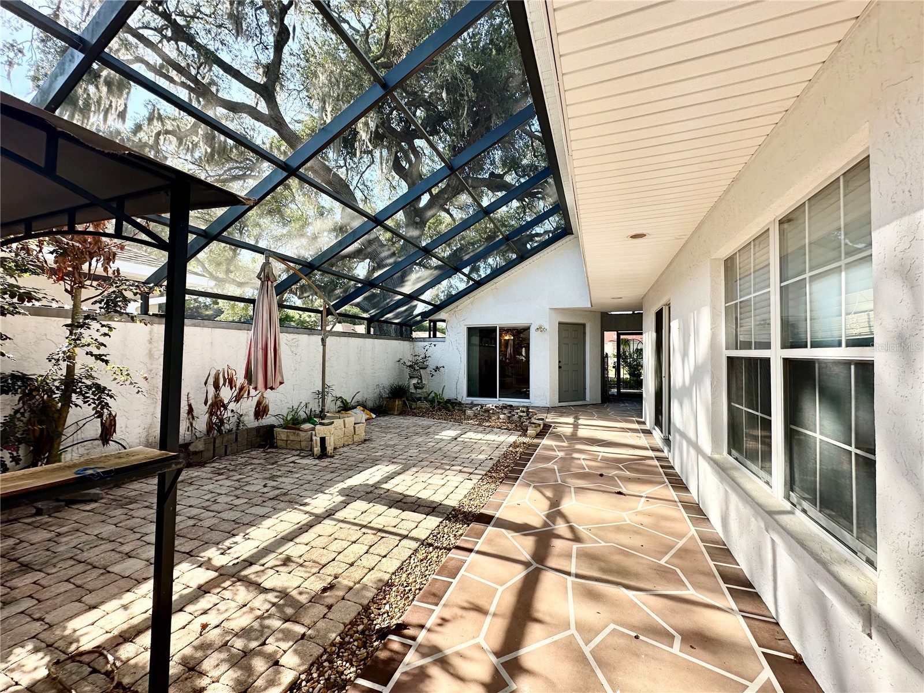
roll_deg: -0.4
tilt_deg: +1.3
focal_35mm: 14
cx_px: 462
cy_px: 346
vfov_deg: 85.7
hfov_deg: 102.1
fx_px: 374
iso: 40
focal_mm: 2.22
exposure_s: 1/280
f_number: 2.2
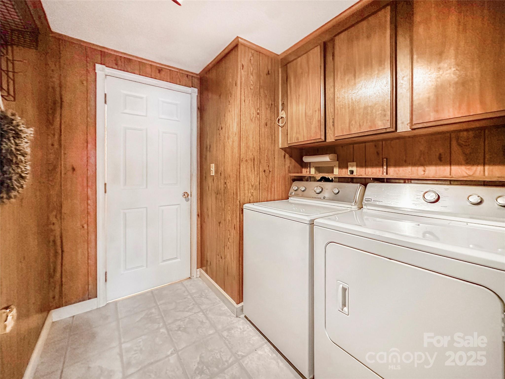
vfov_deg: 85.7
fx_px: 204
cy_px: 190
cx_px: 252
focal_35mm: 14
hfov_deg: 102.1
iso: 1000
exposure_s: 1/60
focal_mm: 2.22
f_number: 2.2
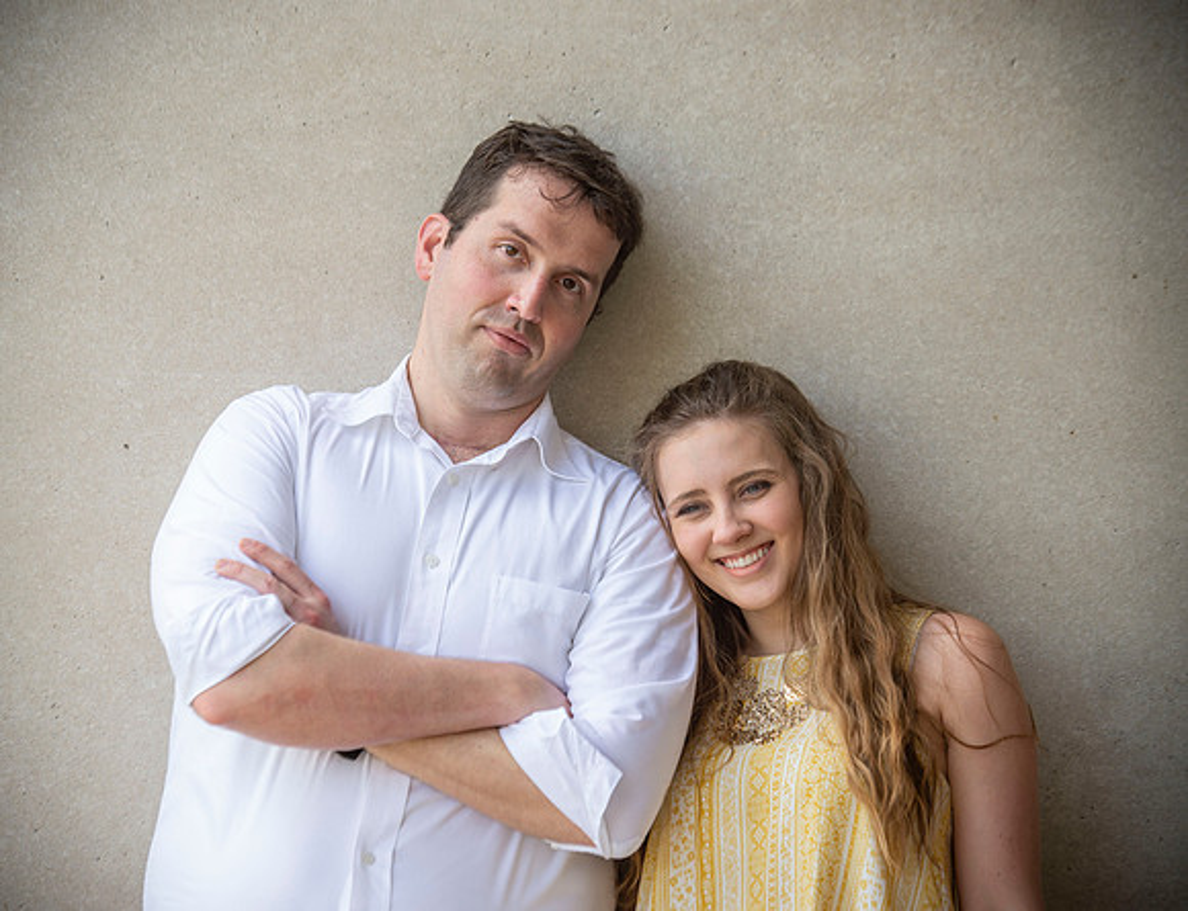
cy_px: 456
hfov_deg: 13.7
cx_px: 552
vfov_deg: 10.5
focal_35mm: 143
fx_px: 4940
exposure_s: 1/250
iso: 250
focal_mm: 130
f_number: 5
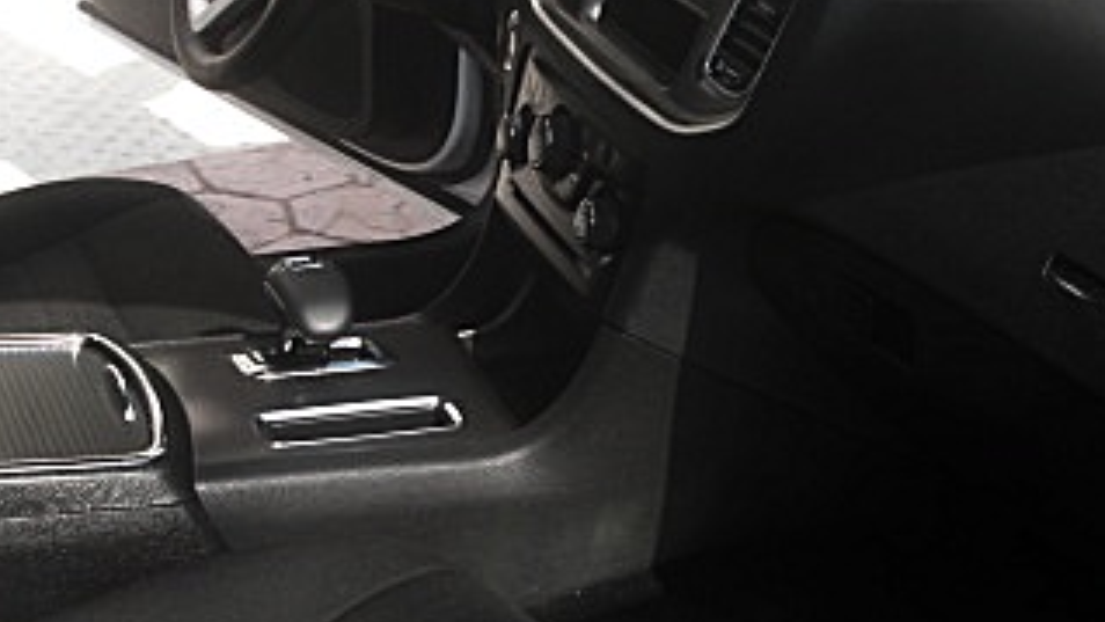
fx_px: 2315
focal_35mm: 79
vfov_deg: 15.3
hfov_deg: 26.8
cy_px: 313
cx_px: 483
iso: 50
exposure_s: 1/200
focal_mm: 6.3
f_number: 2.8
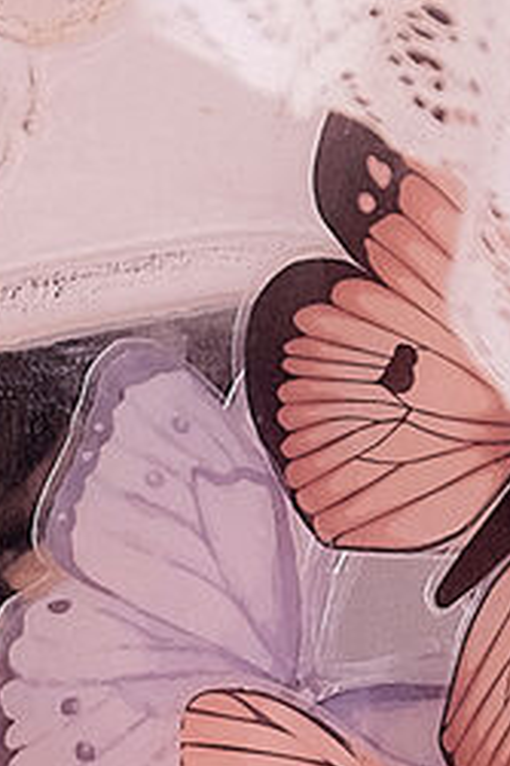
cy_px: 1740
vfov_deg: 3.4
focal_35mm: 595
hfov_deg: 2.3
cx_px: -803
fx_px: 12660
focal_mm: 55
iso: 500
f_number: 2.8
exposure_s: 1/125
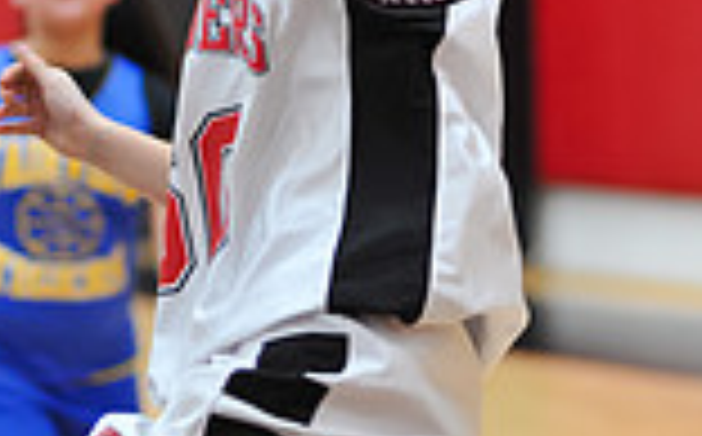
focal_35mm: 250
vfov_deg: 5.2
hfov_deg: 8.4
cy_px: -63
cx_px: 286
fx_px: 4776
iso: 1600
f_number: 2
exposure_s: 1/500
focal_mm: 85
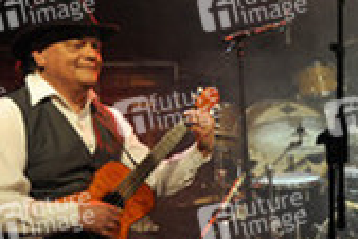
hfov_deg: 28.2
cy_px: 165
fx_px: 637
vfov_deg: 21.2
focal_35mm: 64
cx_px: 407
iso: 1600
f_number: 3.5
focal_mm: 24
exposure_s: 1/320
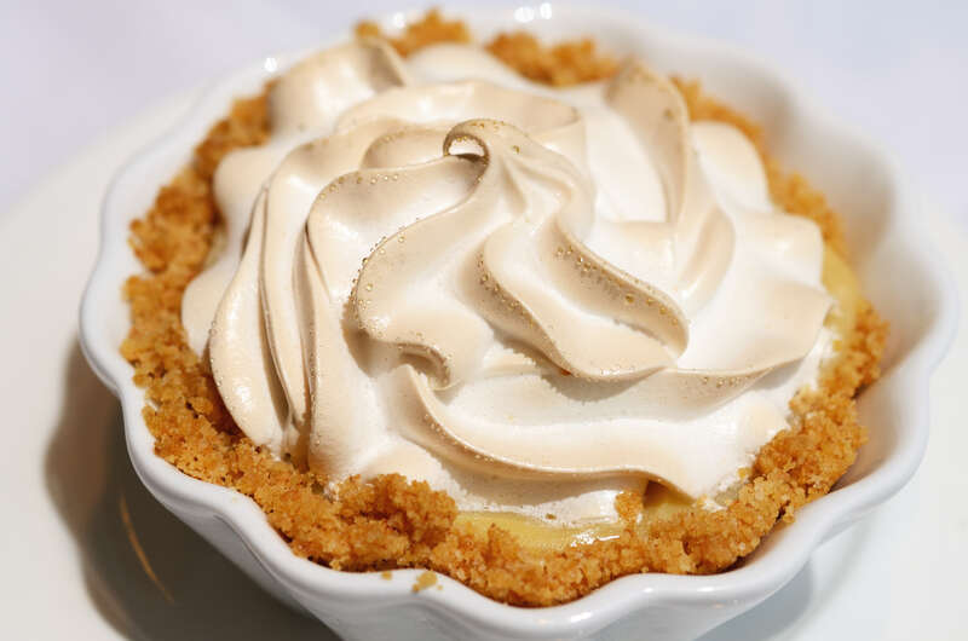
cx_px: 484
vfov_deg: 15.1
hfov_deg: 22.7
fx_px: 2415
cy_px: 320
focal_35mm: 90
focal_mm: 60
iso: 180
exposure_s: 1/250
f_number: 6.3
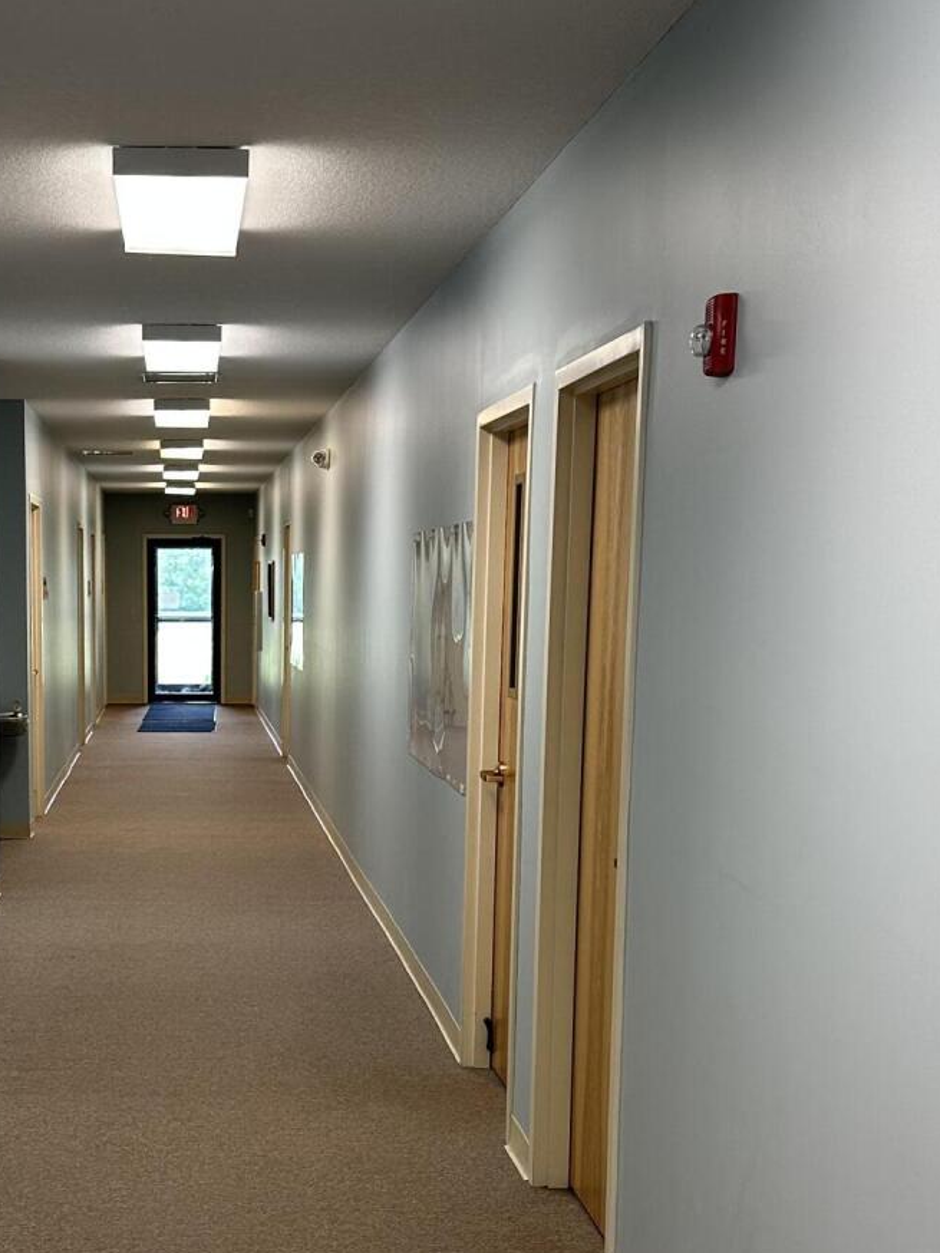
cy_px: 916
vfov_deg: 34.3
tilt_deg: -9.5
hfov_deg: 26.2
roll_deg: -0.7
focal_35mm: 55
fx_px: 1991
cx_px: 208
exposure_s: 1/120
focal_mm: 6.86
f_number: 1.78
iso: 100
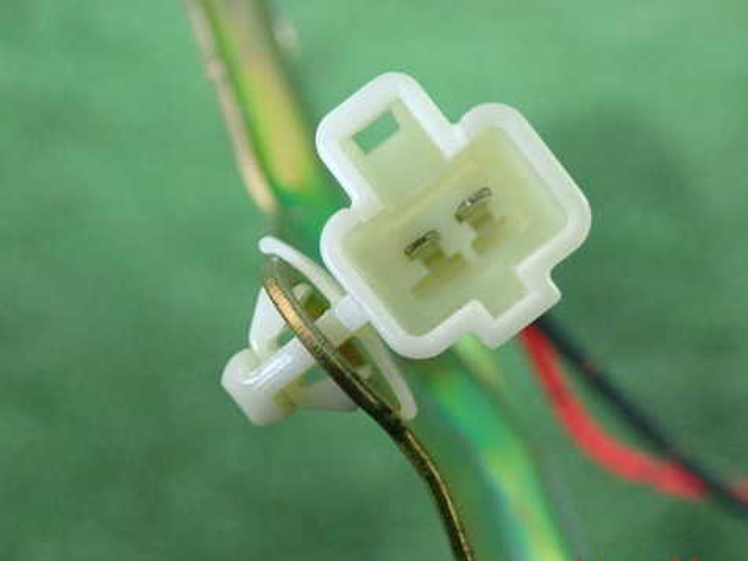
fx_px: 1361
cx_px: 459
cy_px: 242
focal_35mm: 63
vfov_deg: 23.3
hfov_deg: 30.6
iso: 640
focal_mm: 9.01
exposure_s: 1/125
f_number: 3.2
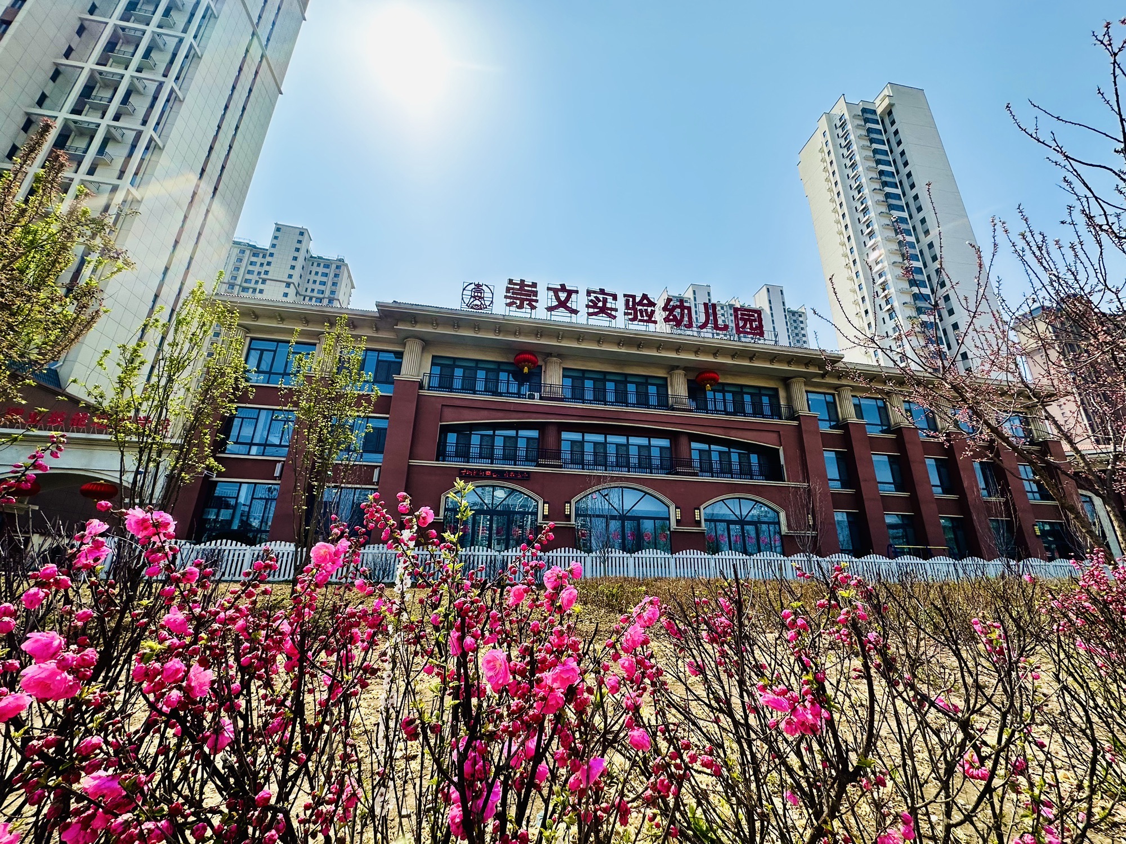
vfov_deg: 85.7
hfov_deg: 102.1
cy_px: 422
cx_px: 563
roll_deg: -2.8
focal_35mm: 14
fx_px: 455
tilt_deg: +18.6
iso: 50
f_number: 2.2
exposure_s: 1/2353
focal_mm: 2.22
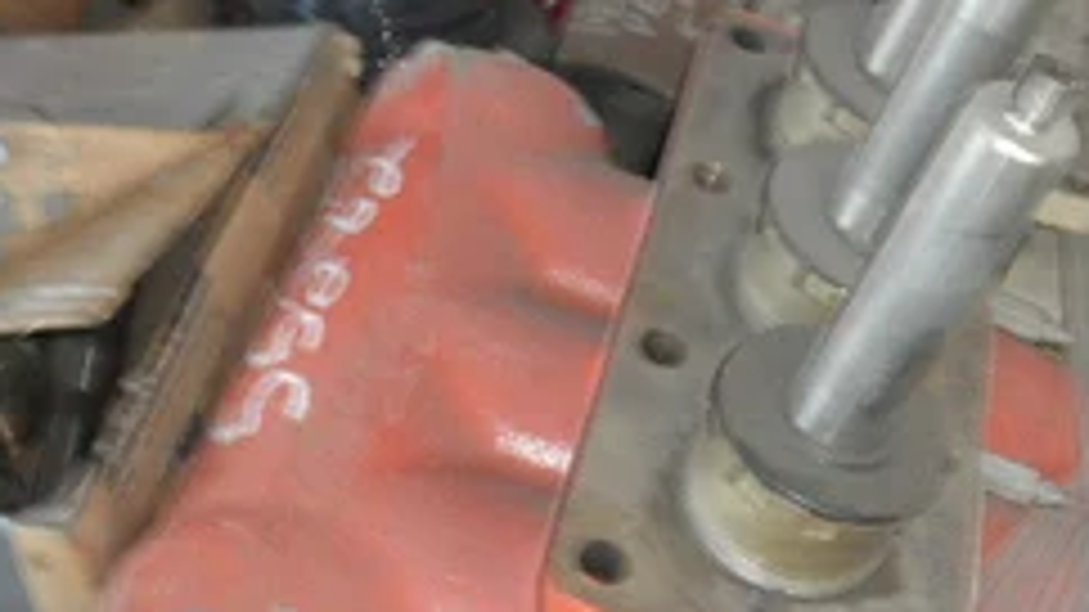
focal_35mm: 63
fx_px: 1819
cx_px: 801
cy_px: 405
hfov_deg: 32.8
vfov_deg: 19.0
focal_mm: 6.1
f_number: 3.2
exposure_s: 1/60
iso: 200
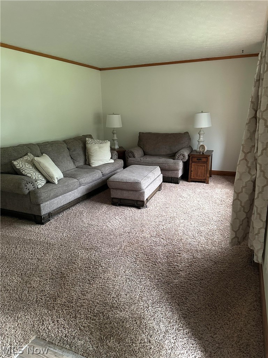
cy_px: 179
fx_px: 248
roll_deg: +0.7
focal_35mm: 24
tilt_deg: -13.4
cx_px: 134
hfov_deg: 56.8
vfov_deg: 71.6
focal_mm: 6.86
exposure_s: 1/60
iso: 400
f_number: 1.78
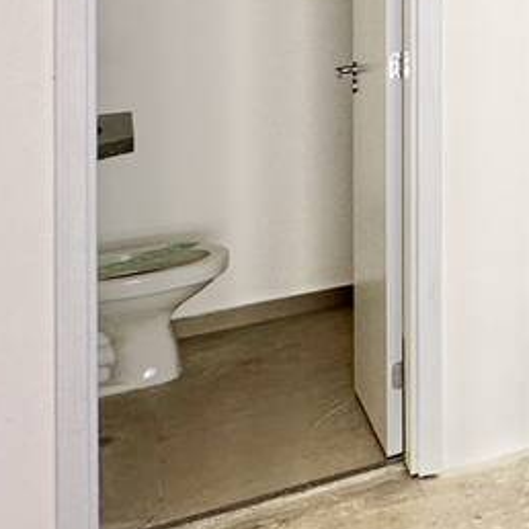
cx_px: 1318
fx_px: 1193
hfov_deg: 14.4
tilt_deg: -0.3
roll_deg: -0.4
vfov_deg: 22.6
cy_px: -135
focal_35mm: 69
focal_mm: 2.22
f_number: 2.2
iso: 50
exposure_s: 1/99
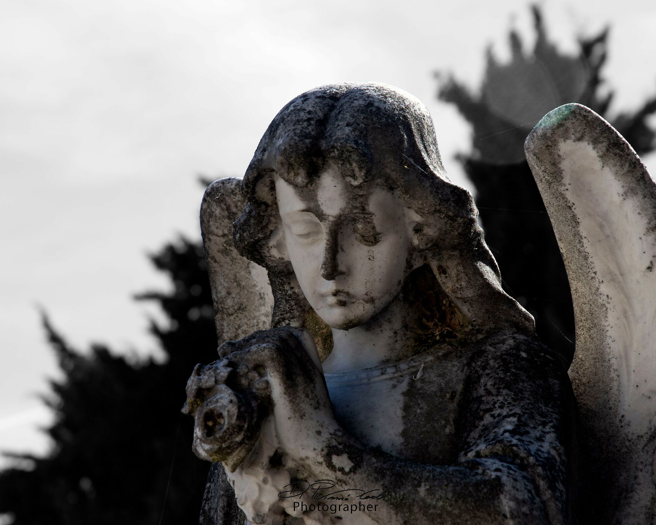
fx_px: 2311
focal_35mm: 119
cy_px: 262
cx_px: 335
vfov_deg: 13.0
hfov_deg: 16.2
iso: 100
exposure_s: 1/160
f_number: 7.1
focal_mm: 70
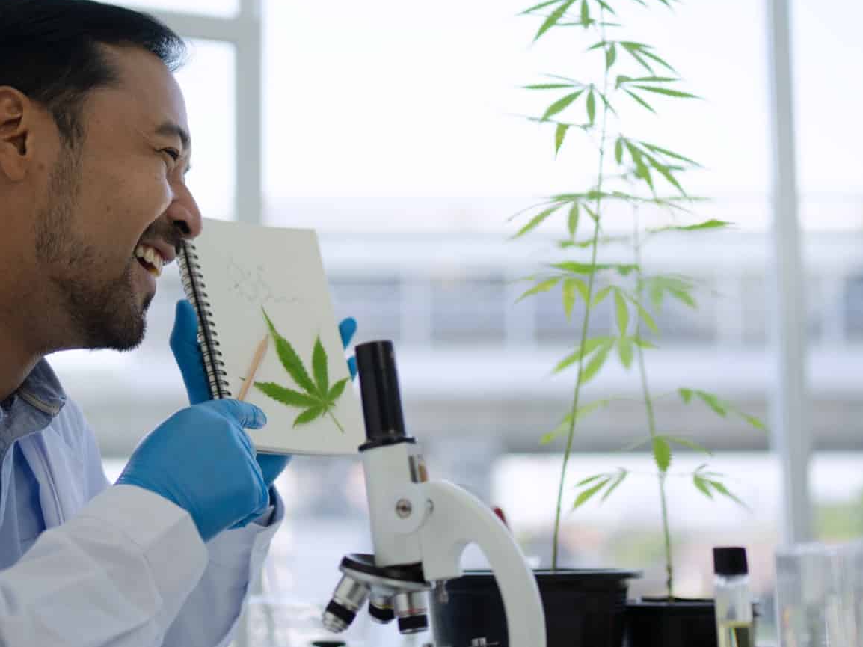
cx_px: 436
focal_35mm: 75
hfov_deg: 26.0
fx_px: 1869
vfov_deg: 19.6
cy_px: 252
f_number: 1.8
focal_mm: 45
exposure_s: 1/800
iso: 100
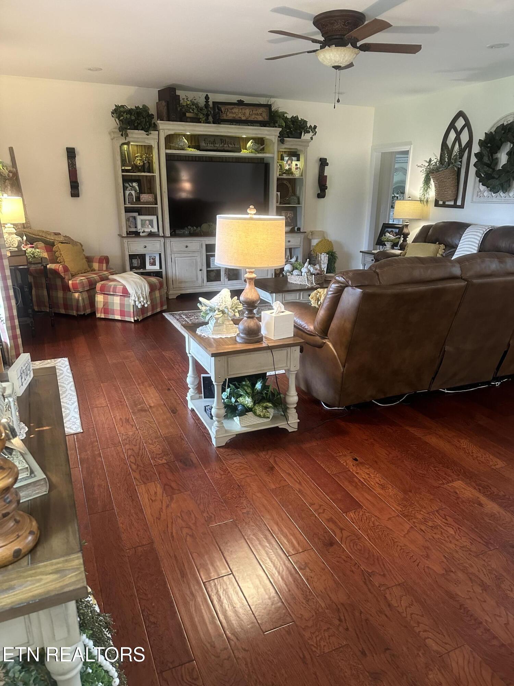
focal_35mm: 24
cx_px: 257
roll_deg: -0.9
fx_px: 475
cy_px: 343
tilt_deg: -16.7
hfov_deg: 56.8
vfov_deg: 71.6
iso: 500
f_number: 1.78
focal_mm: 6.86
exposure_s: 1/60
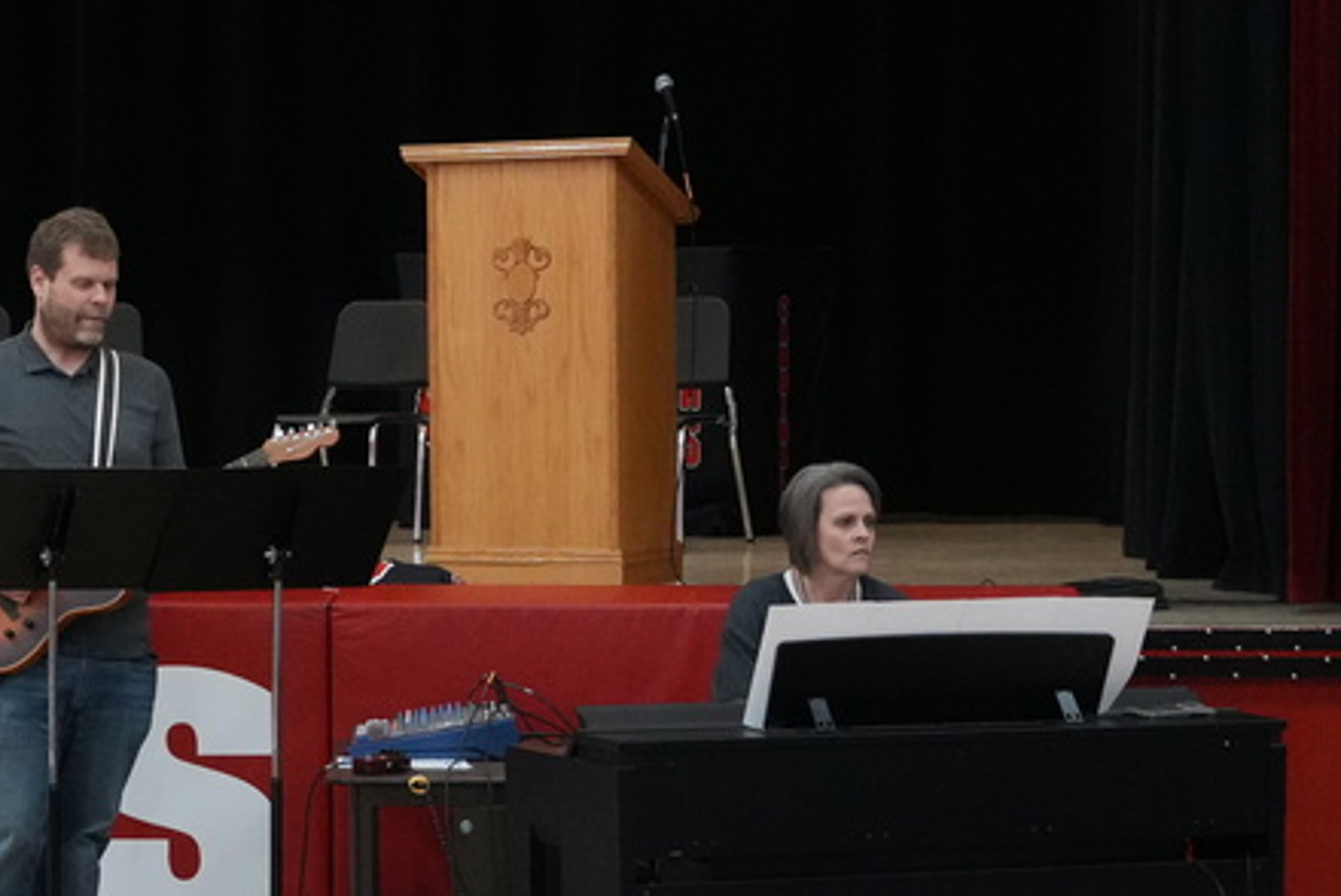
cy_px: 565
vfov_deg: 12.7
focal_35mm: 108
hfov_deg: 18.7
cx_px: 238
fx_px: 4032
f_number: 4.5
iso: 5000
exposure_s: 1/400
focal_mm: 31
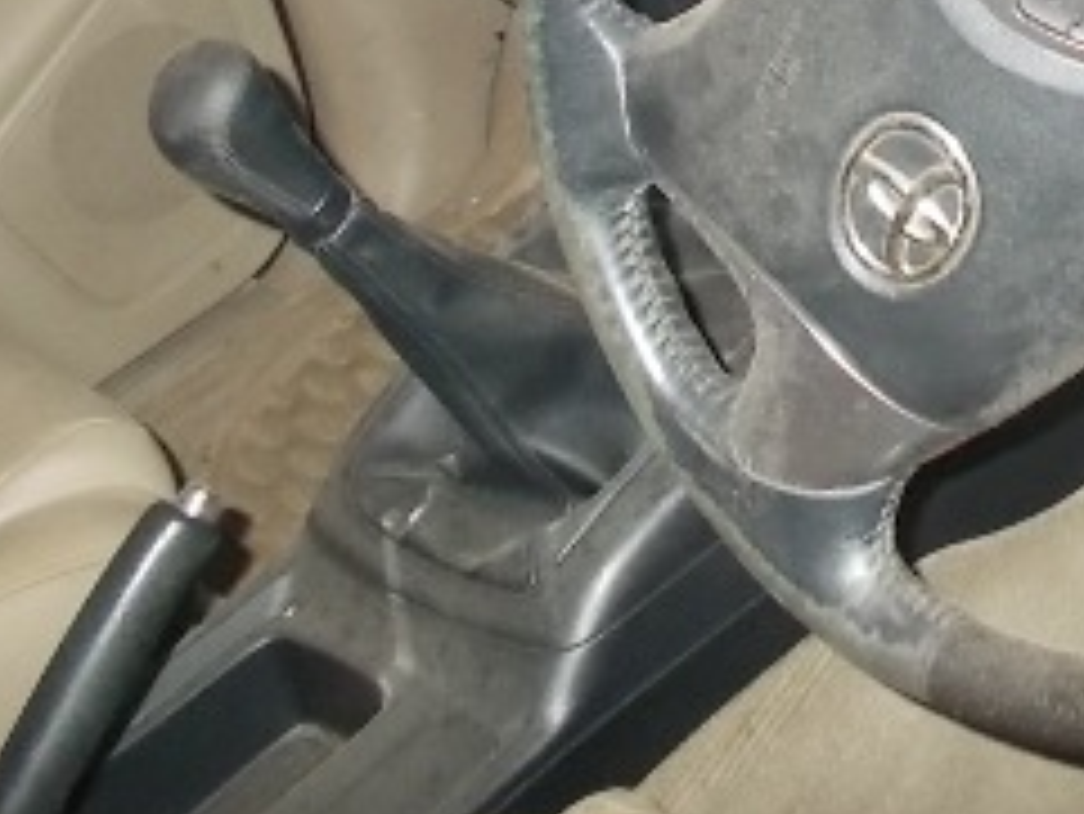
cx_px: 976
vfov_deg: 19.6
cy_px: -247
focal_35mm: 69
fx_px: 2162
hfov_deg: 27.2
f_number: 3.2
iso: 250
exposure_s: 1/25
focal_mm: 4.6
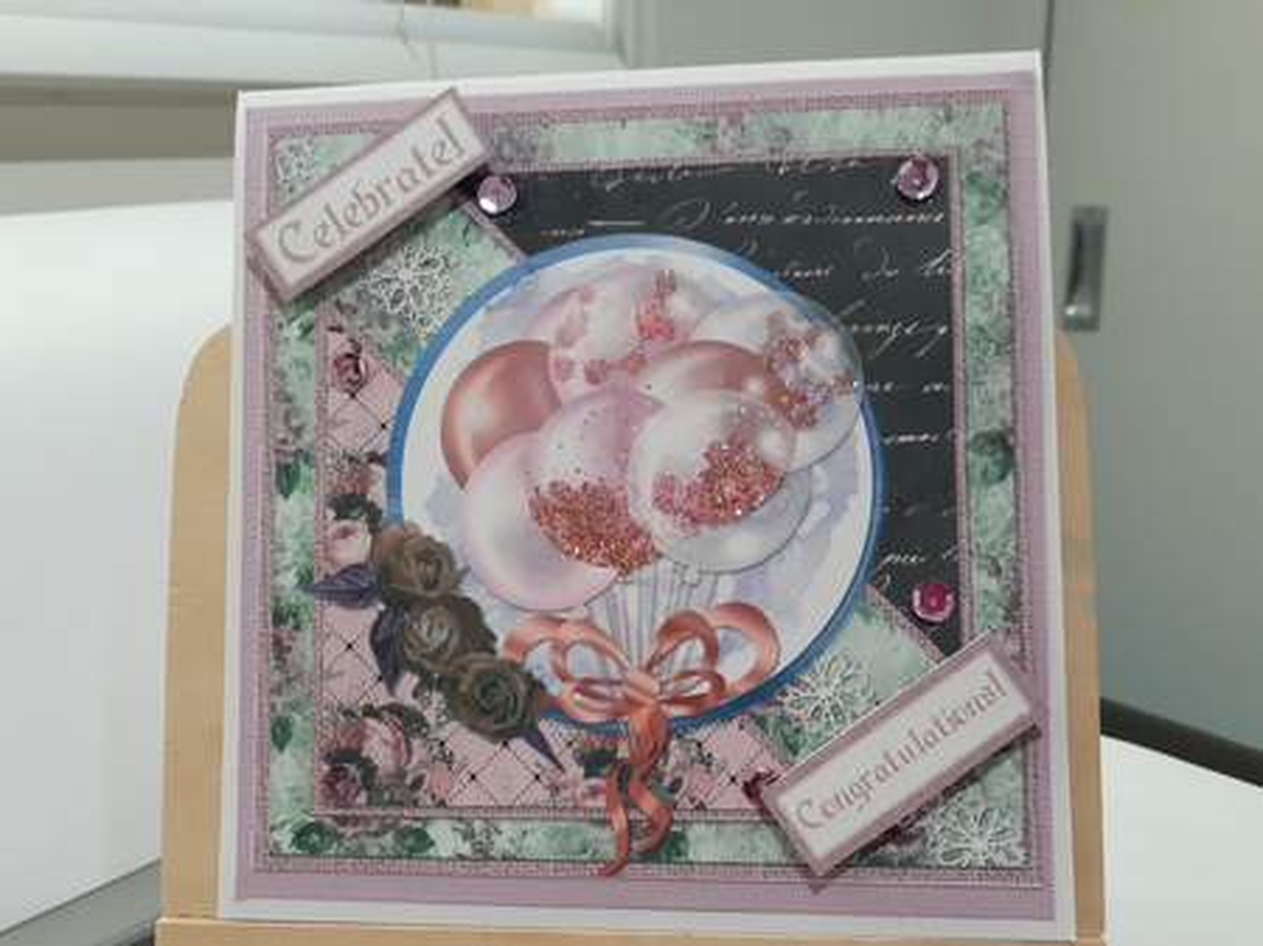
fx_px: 985
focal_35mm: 27
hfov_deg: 65.4
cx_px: 632
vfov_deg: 51.3
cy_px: 473
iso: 160
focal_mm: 3.6
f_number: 1.9
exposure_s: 1/50
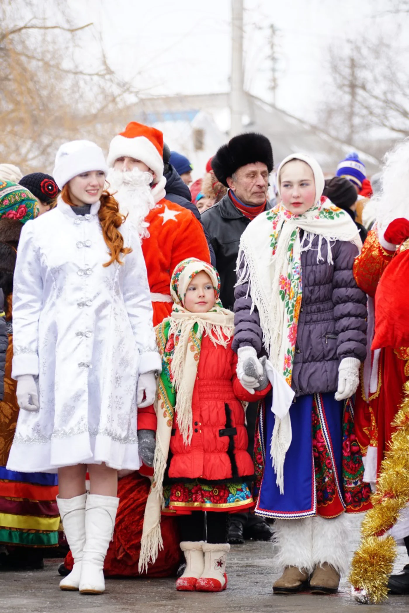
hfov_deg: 5.7
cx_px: 204
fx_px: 4088
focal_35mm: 240
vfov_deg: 8.6
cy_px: 306
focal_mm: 160
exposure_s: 1/250
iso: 320
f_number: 5
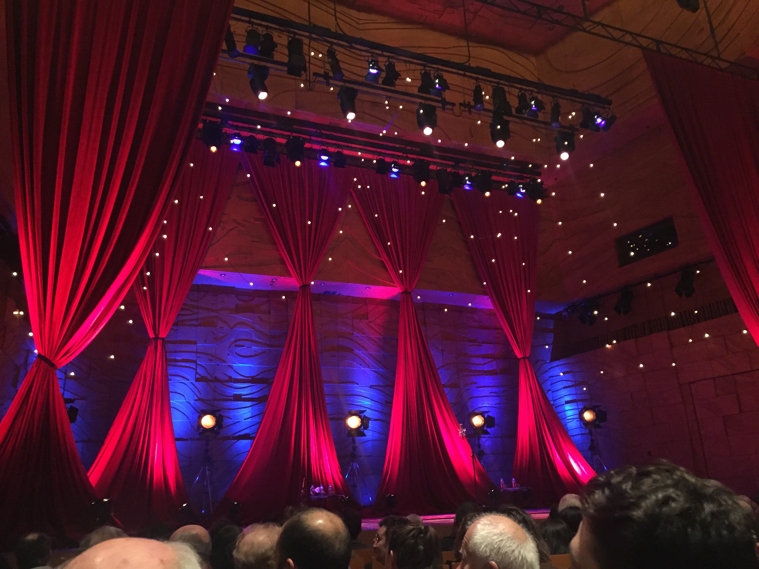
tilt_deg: +18.8
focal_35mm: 29
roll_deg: +1.8
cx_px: 380
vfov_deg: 48.2
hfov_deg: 61.7
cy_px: 284
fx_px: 636
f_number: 2.2
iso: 320
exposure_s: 1/17
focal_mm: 4.15
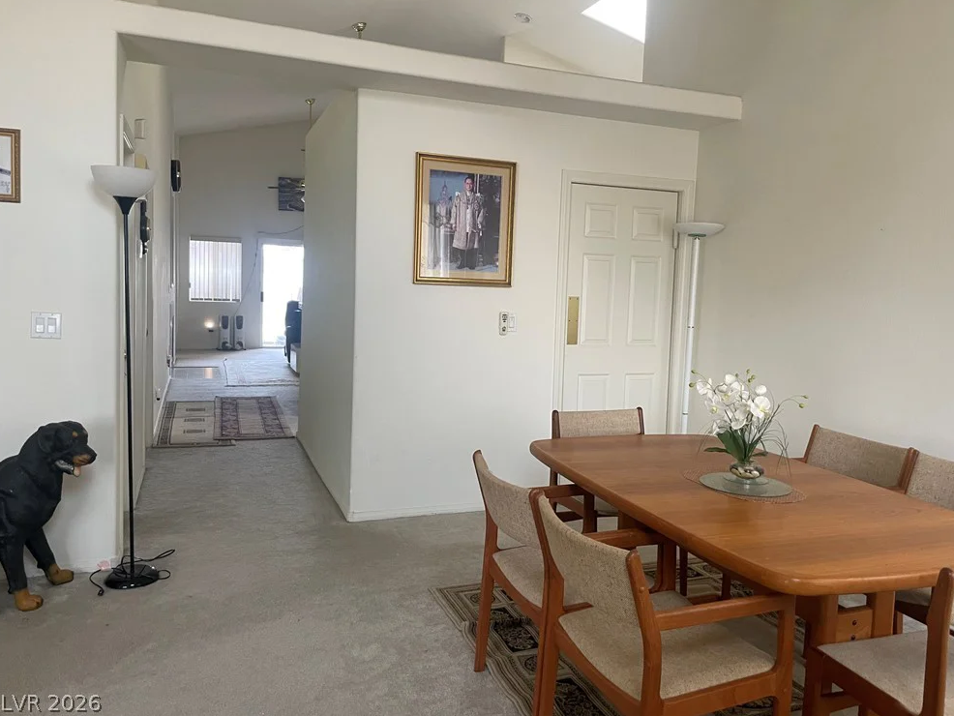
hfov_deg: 65.3
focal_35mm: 27
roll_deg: -1.3
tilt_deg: -4.0
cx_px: 491
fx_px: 744
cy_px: 347
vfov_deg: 51.4
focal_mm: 4.2
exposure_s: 1/79
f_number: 1.6
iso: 125
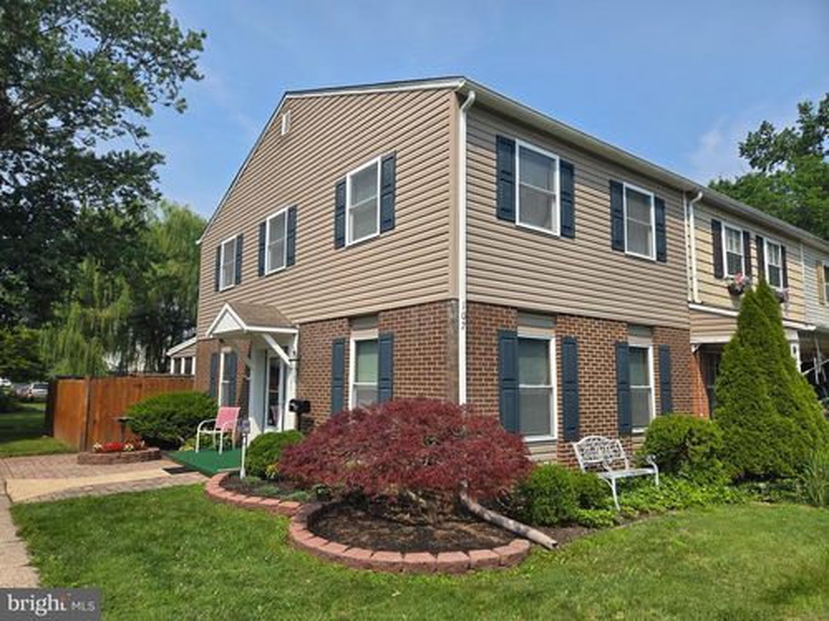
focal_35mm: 23
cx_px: 414
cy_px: 310
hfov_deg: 73.9
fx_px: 551
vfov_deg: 58.9
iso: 25
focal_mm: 5.4
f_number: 1.8
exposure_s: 1/1732
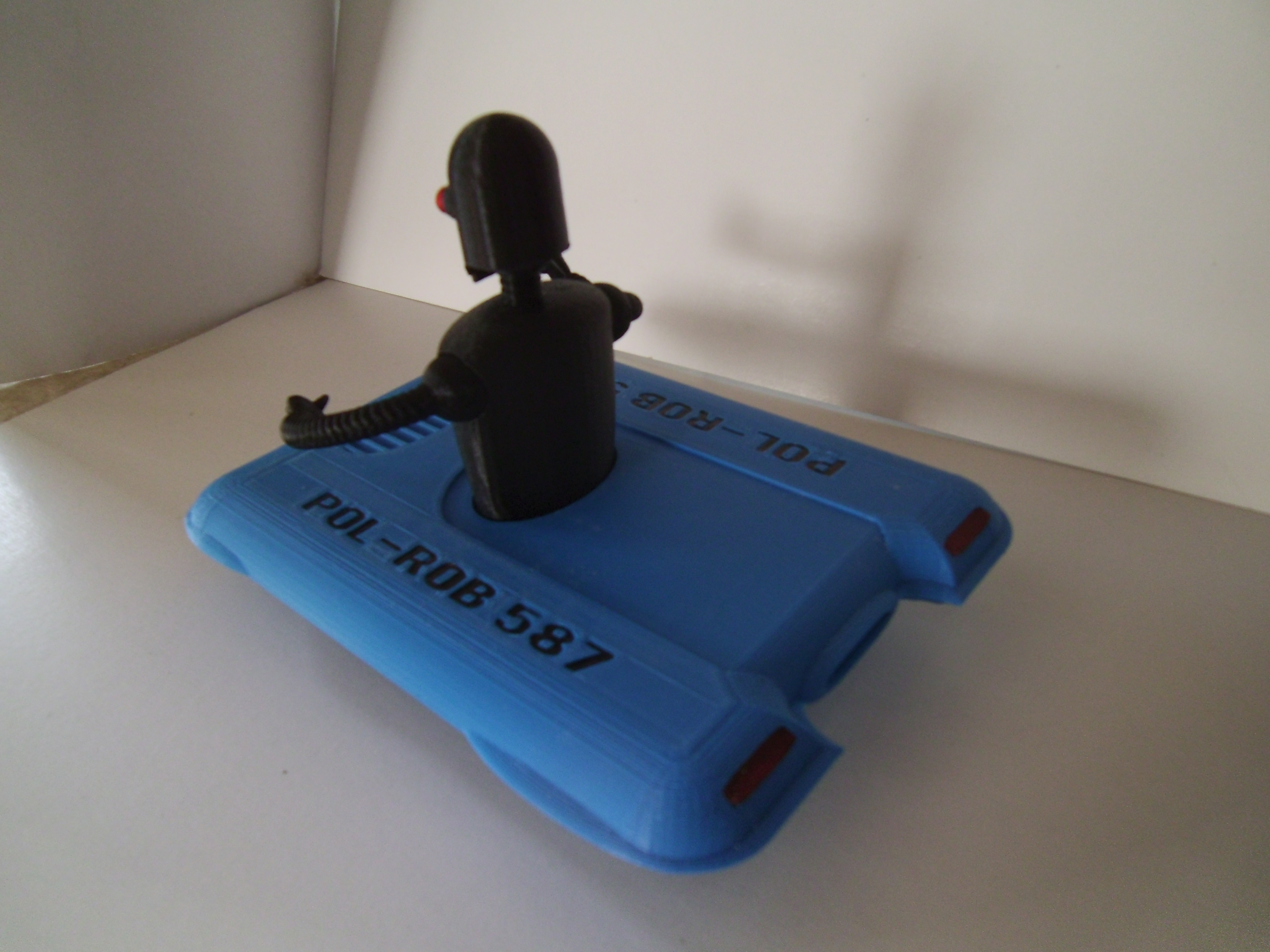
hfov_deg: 67.3
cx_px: 635
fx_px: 954
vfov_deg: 53.1
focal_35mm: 26
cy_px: 476
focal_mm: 4.5
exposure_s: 1/30
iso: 100
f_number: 3.3
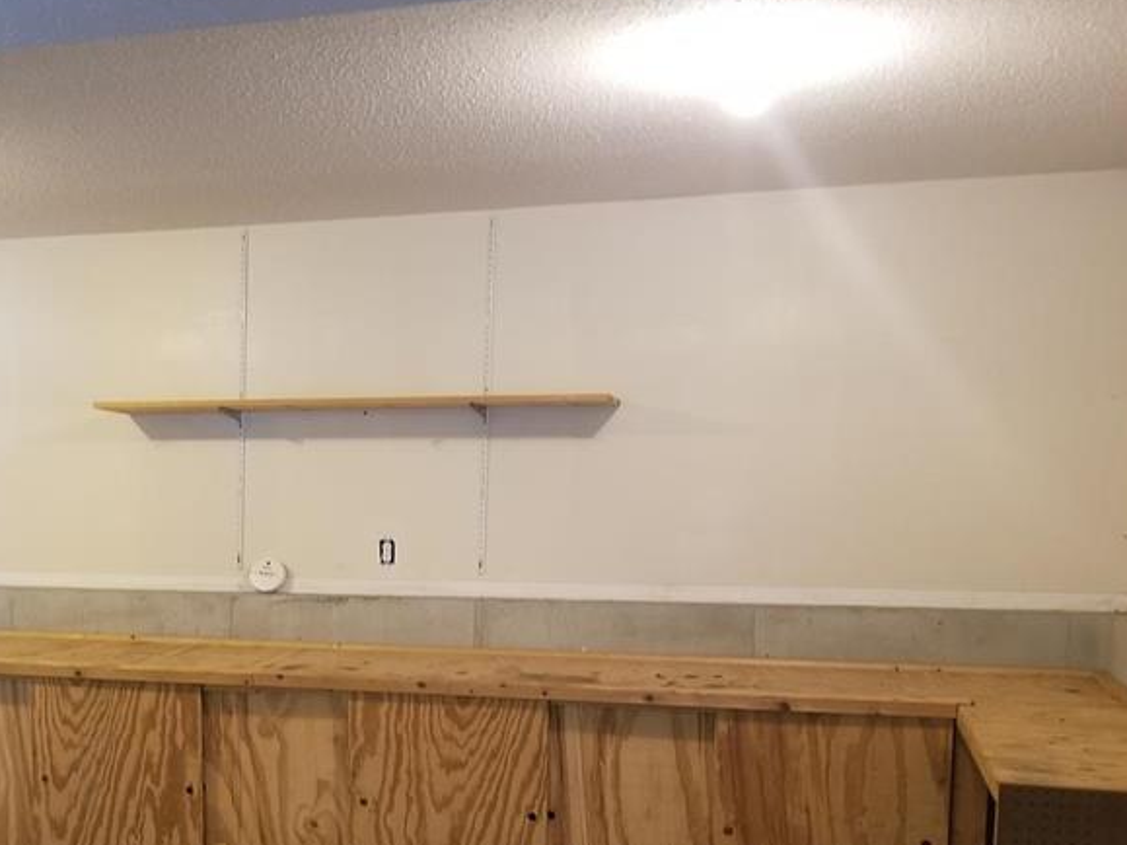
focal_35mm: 46
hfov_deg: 40.3
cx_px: 302
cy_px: 656
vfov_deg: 30.8
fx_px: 1497
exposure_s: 1/12
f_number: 1.7
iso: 250
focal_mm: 4.25
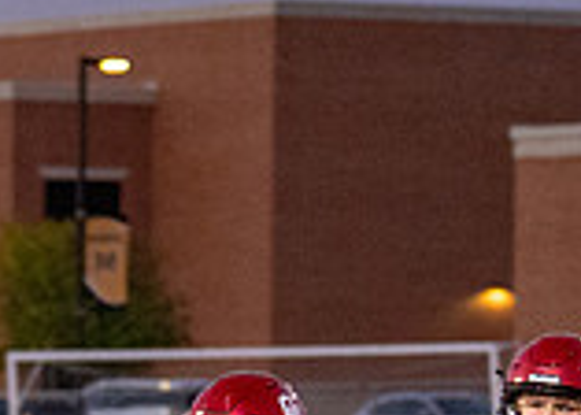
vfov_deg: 3.1
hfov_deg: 4.3
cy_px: 863
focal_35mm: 459
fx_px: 7571
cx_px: -592
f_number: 2.8
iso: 3200
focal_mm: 70
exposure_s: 1/1250
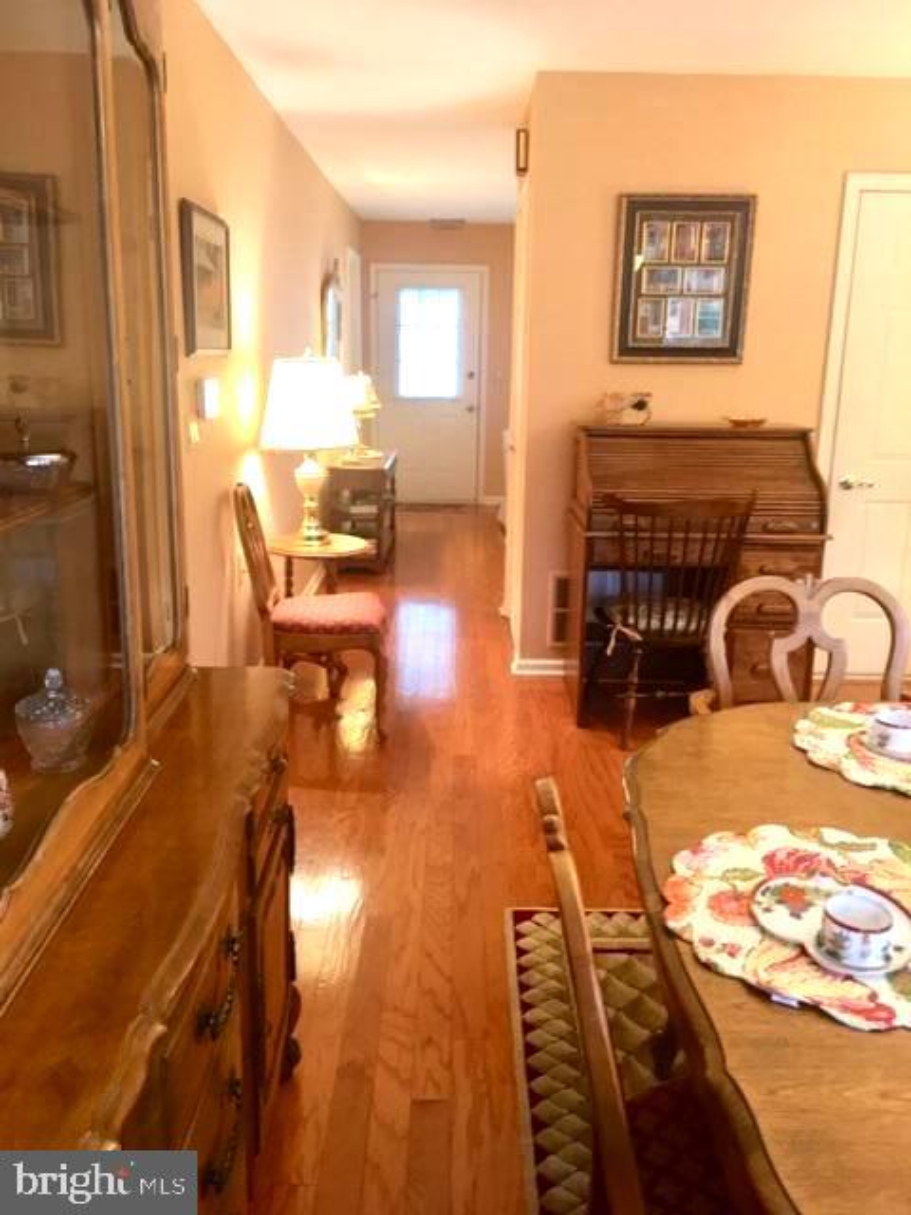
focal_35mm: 29
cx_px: 456
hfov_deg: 48.2
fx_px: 1018
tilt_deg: -13.8
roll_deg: -1.9
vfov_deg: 61.7
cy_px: 608
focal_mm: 4.15
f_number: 2.2
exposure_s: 1/30
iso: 125
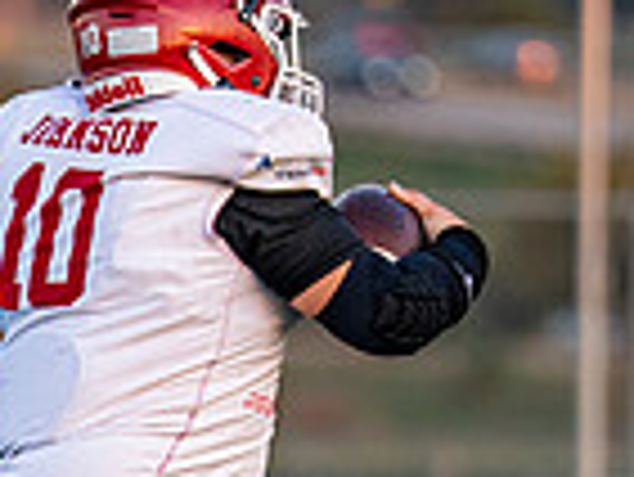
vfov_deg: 1.4
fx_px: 19577
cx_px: -215
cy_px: 733
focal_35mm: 1068
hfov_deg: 1.9
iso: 1250
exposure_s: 1/1250
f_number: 2.8
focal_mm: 200
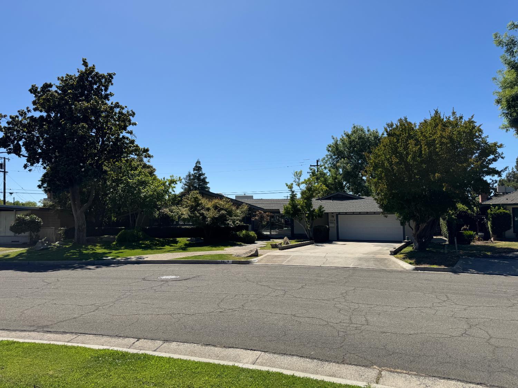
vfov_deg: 56.8
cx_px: 259
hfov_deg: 71.6
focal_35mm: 24
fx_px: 359
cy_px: 194
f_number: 1.78
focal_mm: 6.76
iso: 80
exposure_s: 1/6410
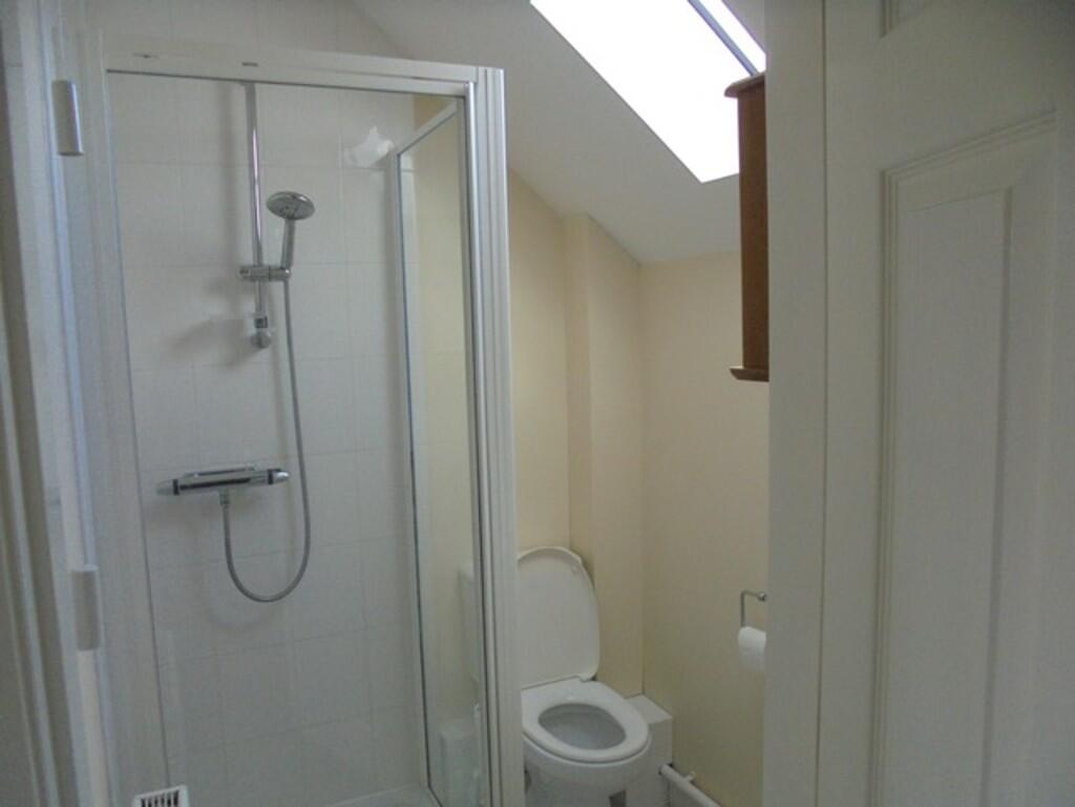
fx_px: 807
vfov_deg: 53.1
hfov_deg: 67.3
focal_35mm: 26
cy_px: 404
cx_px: 538
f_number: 3.5
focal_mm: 4.6
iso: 320
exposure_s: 1/125
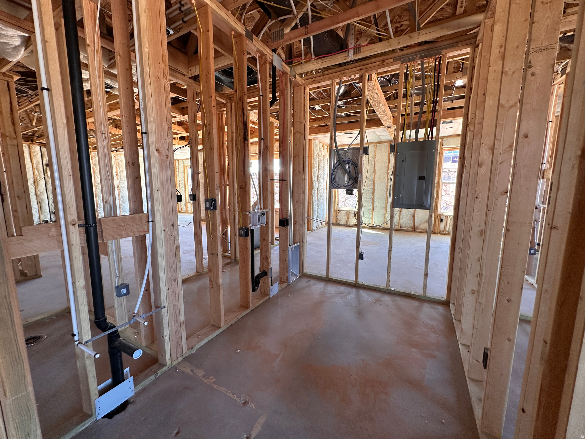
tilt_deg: -6.7
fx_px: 237
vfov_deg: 85.7
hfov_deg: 102.1
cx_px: 292
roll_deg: +0.2
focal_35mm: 14
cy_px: 220
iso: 125
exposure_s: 1/99
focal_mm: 2.22
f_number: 2.2
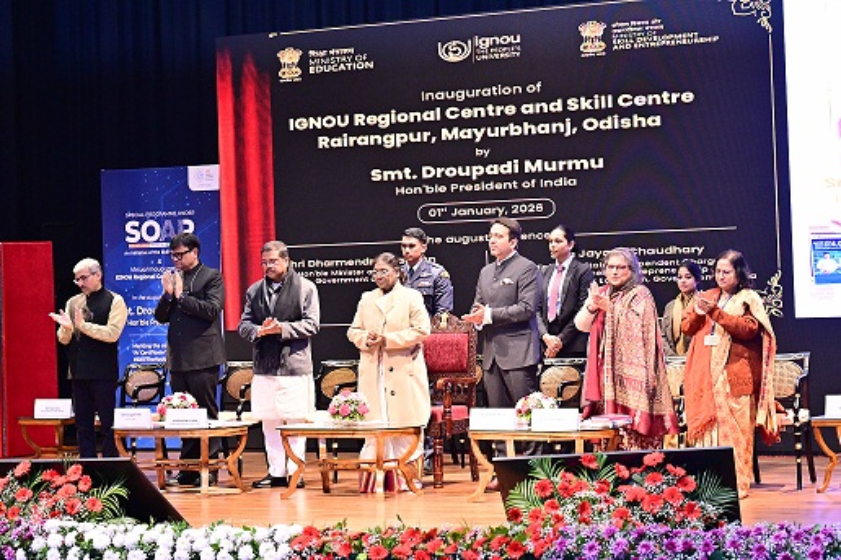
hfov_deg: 28.8
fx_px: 1635
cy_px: 280
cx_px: 420
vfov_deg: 19.5
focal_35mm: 70
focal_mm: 70
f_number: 2.8
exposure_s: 1/200
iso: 2000
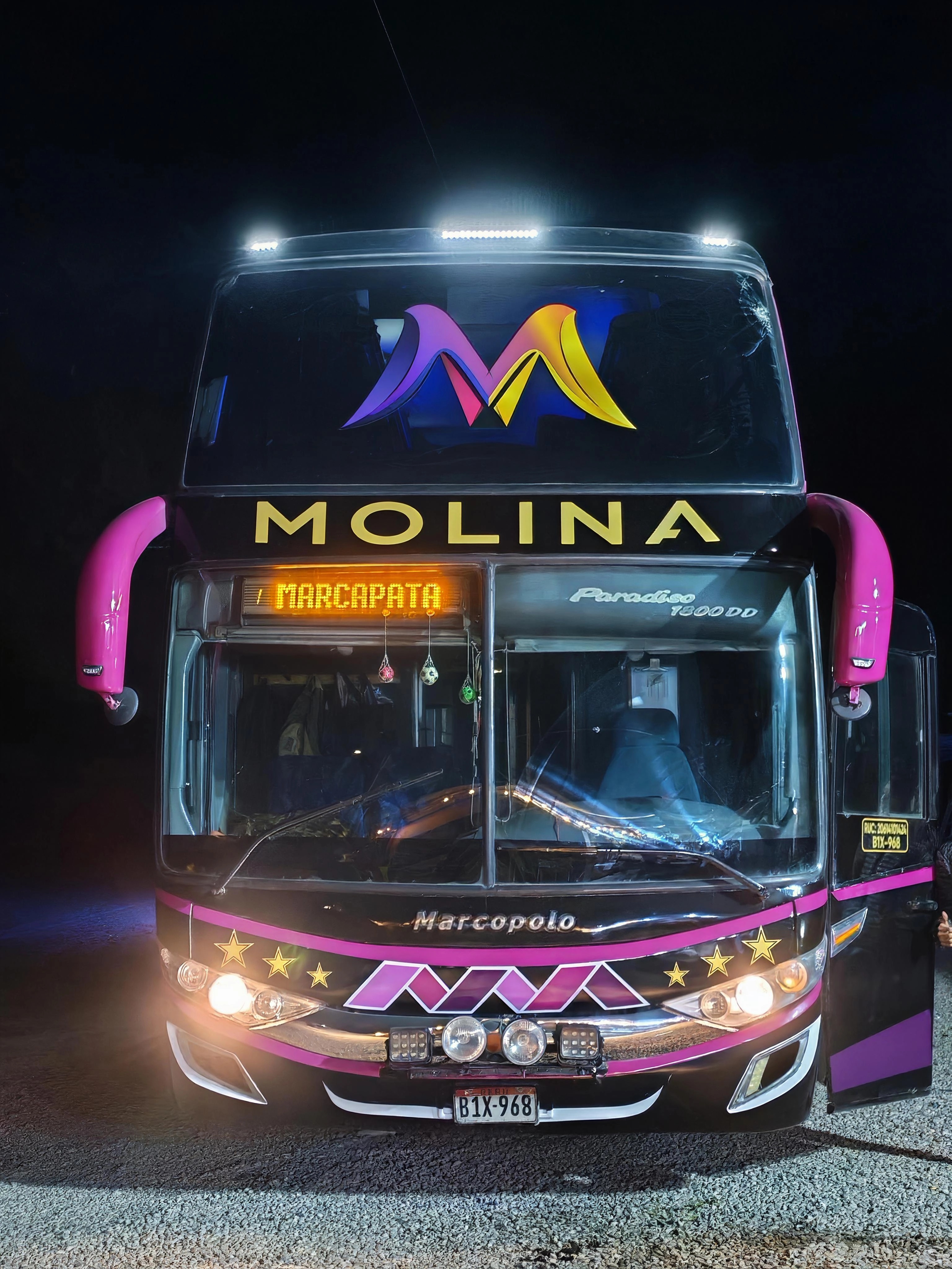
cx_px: 476
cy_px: 634
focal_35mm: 49
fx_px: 1796
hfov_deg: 29.7
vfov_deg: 38.9
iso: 2000
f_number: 1.9
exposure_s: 1/33
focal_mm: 6.12
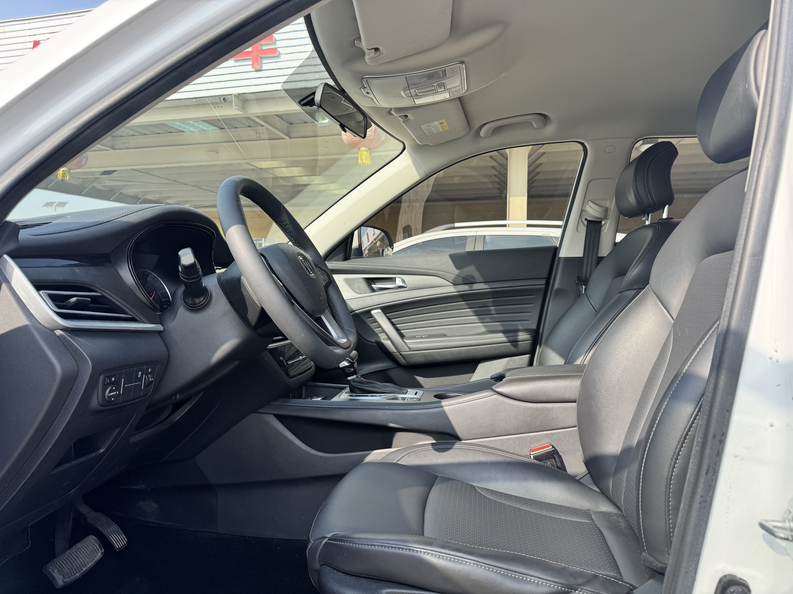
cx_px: 396
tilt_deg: -0.7
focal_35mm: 24
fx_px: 550
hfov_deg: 71.6
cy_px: 297
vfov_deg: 56.8
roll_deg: -0.2
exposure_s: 1/765
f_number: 1.78
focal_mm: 6.76
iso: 80
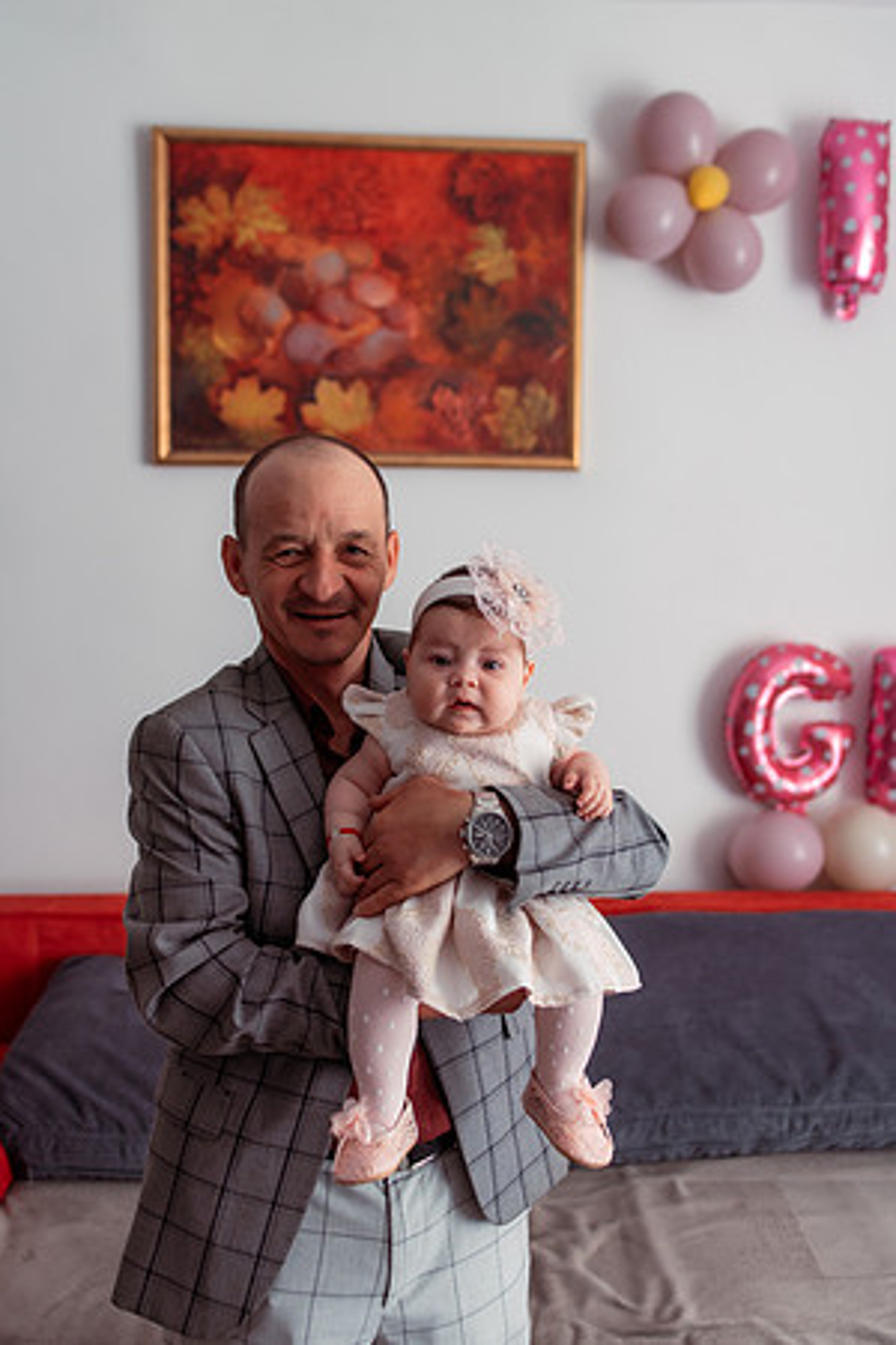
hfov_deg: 37.9
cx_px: 448
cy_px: 672
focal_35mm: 35
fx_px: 1307
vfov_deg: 54.4
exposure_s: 1/200
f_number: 2.5
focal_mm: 35
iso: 800
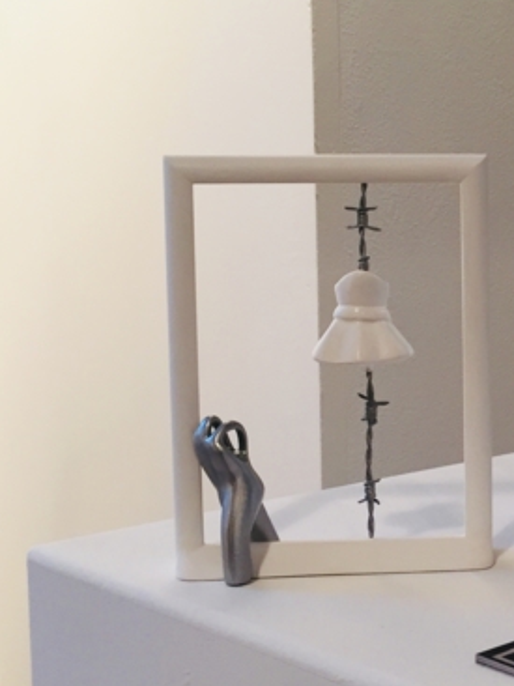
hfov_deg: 25.2
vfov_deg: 34.4
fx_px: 1109
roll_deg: +1.6
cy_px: 357
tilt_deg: -5.8
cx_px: 474
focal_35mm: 56
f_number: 2.2
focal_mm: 4.15
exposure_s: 1/33
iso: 40
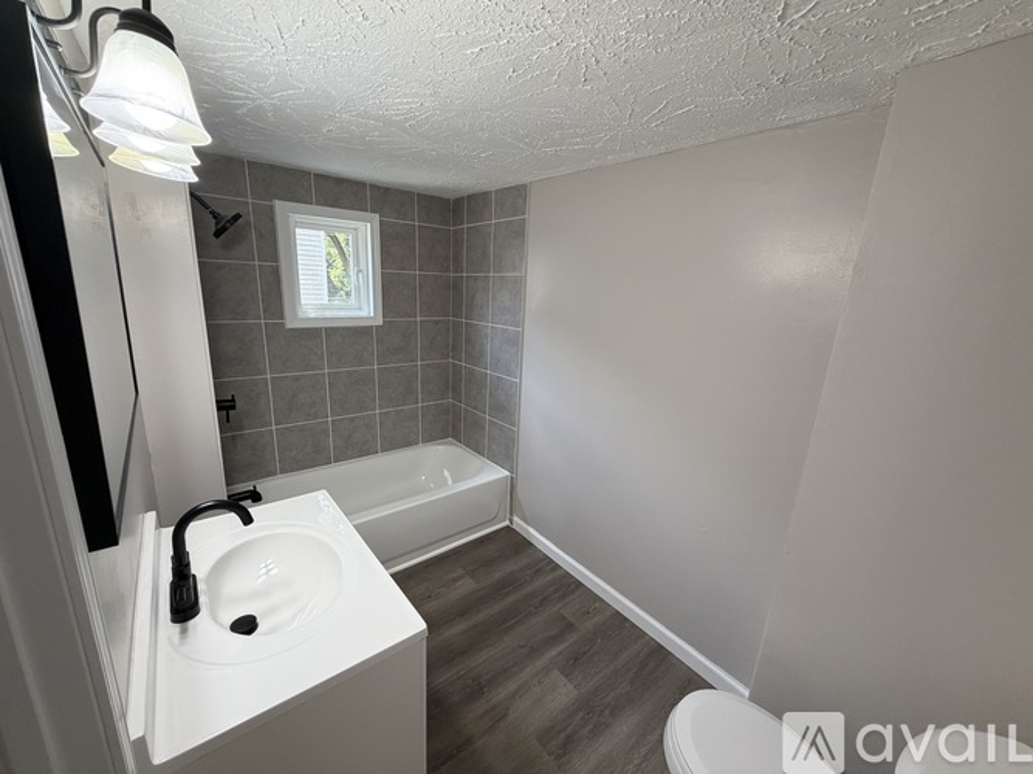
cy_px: 387
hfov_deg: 102.1
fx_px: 418
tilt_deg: -14.5
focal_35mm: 14
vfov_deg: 85.7
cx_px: 516
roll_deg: -1.7
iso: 200
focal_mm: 2.22
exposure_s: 1/120
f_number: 2.2
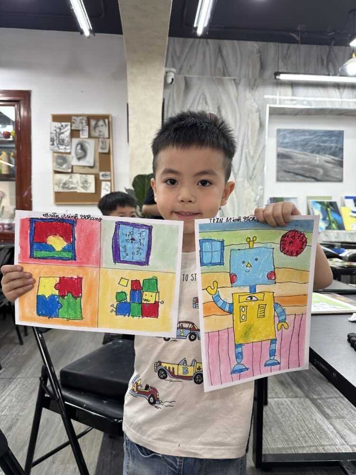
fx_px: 329
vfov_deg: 71.6
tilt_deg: -2.4
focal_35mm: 24
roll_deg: -0.7
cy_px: 238
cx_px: 178
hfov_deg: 56.8
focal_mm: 6.86
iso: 125
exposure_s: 1/100
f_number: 1.78
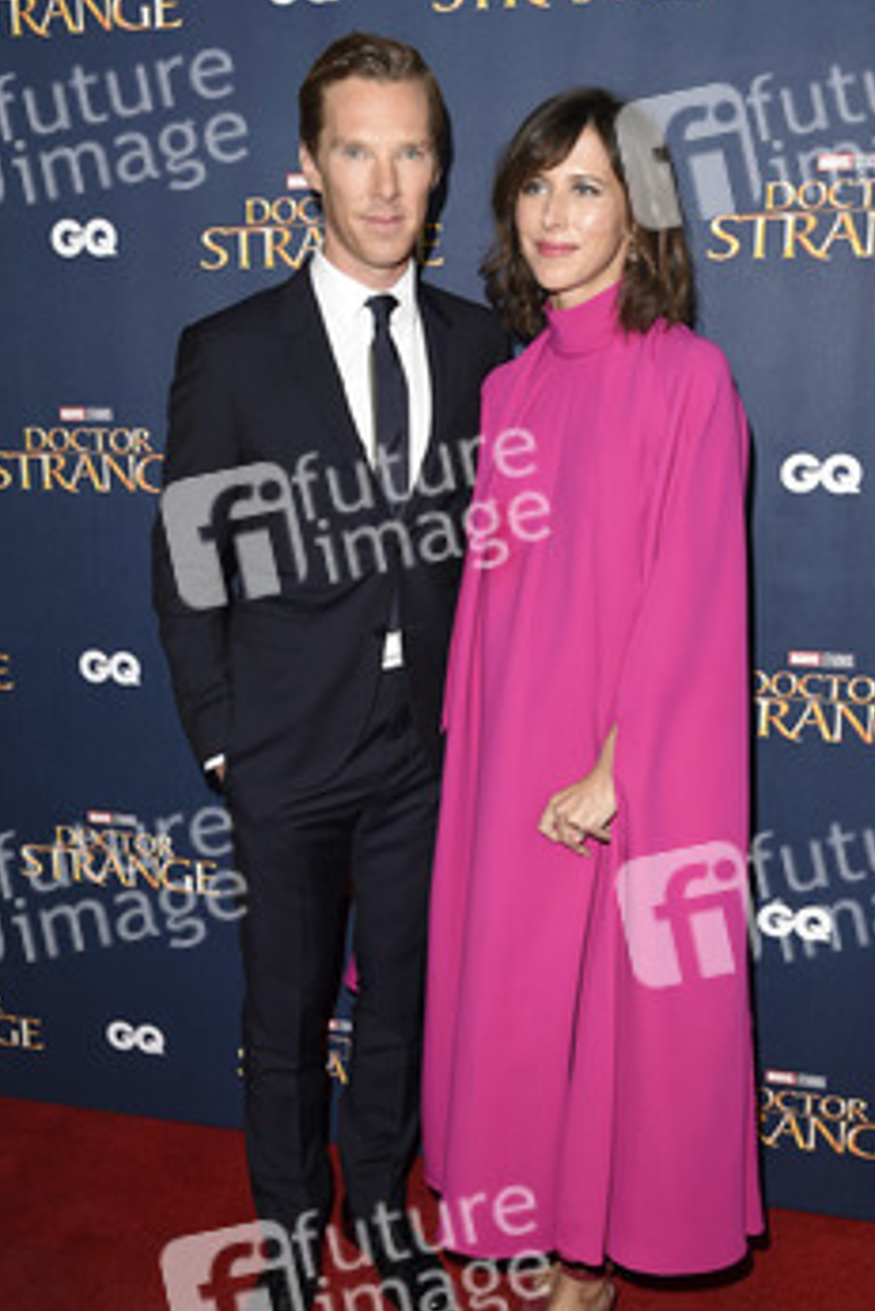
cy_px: 709
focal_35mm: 37
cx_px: 468
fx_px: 1348
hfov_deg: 36.0
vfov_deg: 51.8
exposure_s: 1/250
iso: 640
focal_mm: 32
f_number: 5.6
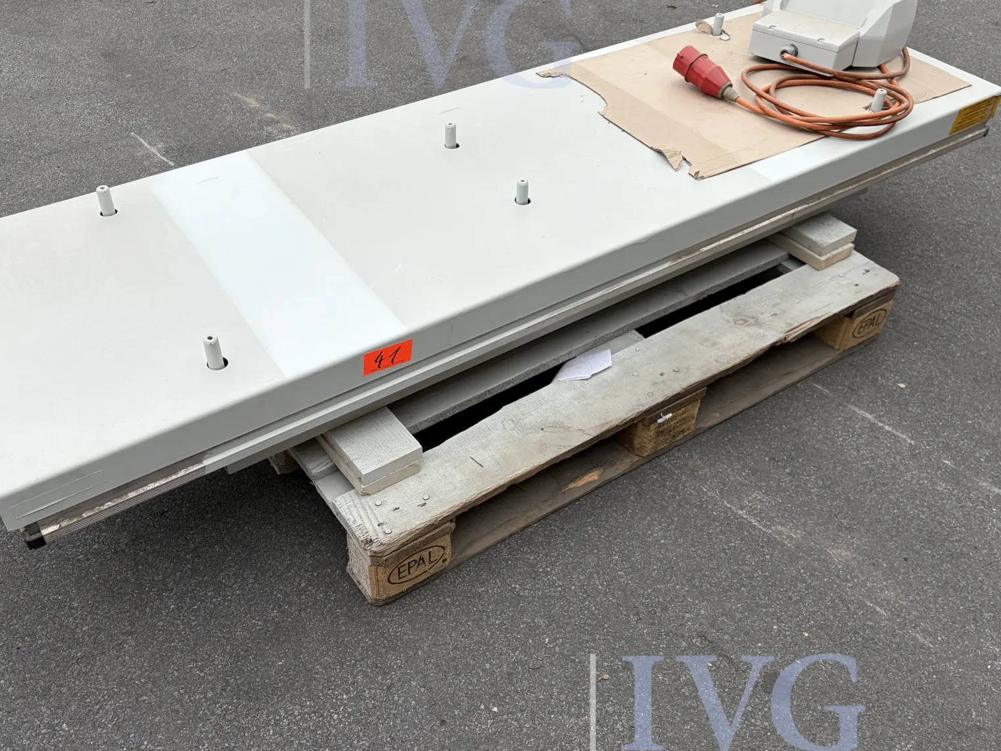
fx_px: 954
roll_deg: -2.2
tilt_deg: -39.9
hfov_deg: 55.3
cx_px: 485
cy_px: 371
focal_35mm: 33
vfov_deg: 43.0
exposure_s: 1/1239
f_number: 1.6
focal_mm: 5.96
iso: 50
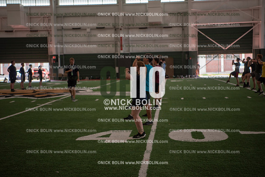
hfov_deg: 28.8
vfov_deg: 19.5
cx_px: 132
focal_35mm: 70
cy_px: 88
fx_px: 515
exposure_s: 1/320
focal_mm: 70
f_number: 2.8
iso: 640
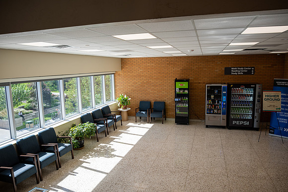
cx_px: 144
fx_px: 203
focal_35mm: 25
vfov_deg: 50.6
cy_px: 96
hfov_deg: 70.6
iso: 125
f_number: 4
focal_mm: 24
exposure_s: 1/400
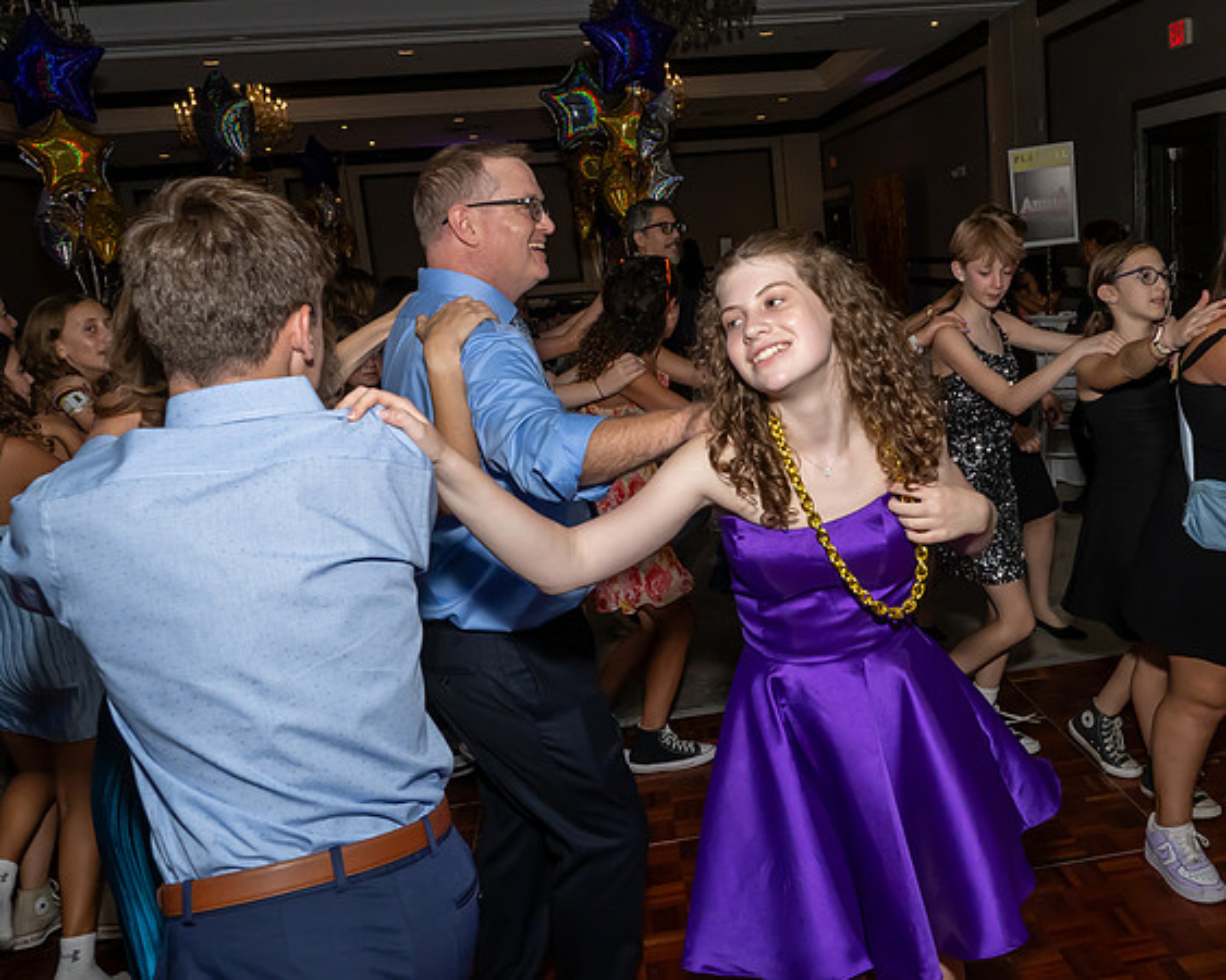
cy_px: 469
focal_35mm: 31
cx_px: 816
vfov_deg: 46.8
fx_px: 1132
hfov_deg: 55.7
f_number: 8
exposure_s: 1/250
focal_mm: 17
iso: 1000
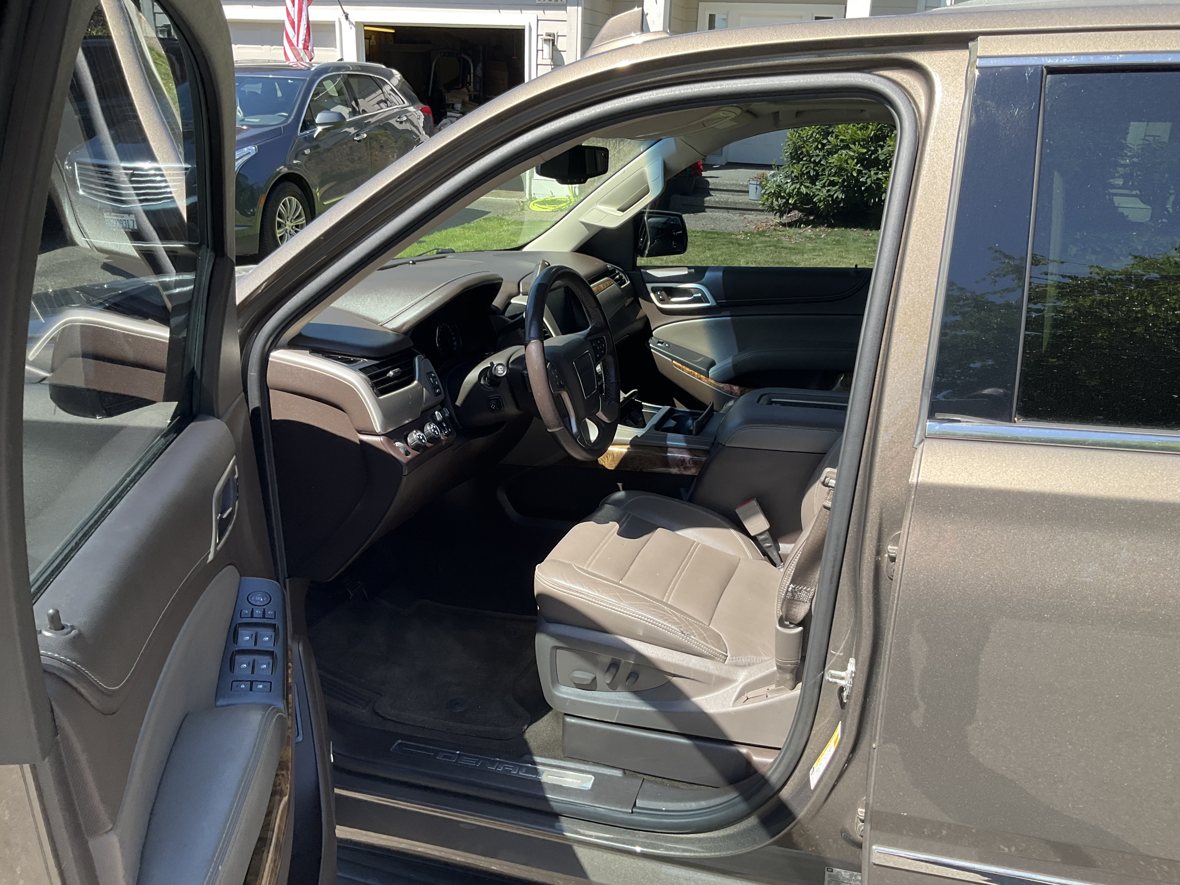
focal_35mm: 29
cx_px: 590
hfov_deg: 61.7
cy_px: 442
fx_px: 989
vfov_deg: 48.2
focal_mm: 3
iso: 25
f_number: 1.8
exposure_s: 1/348
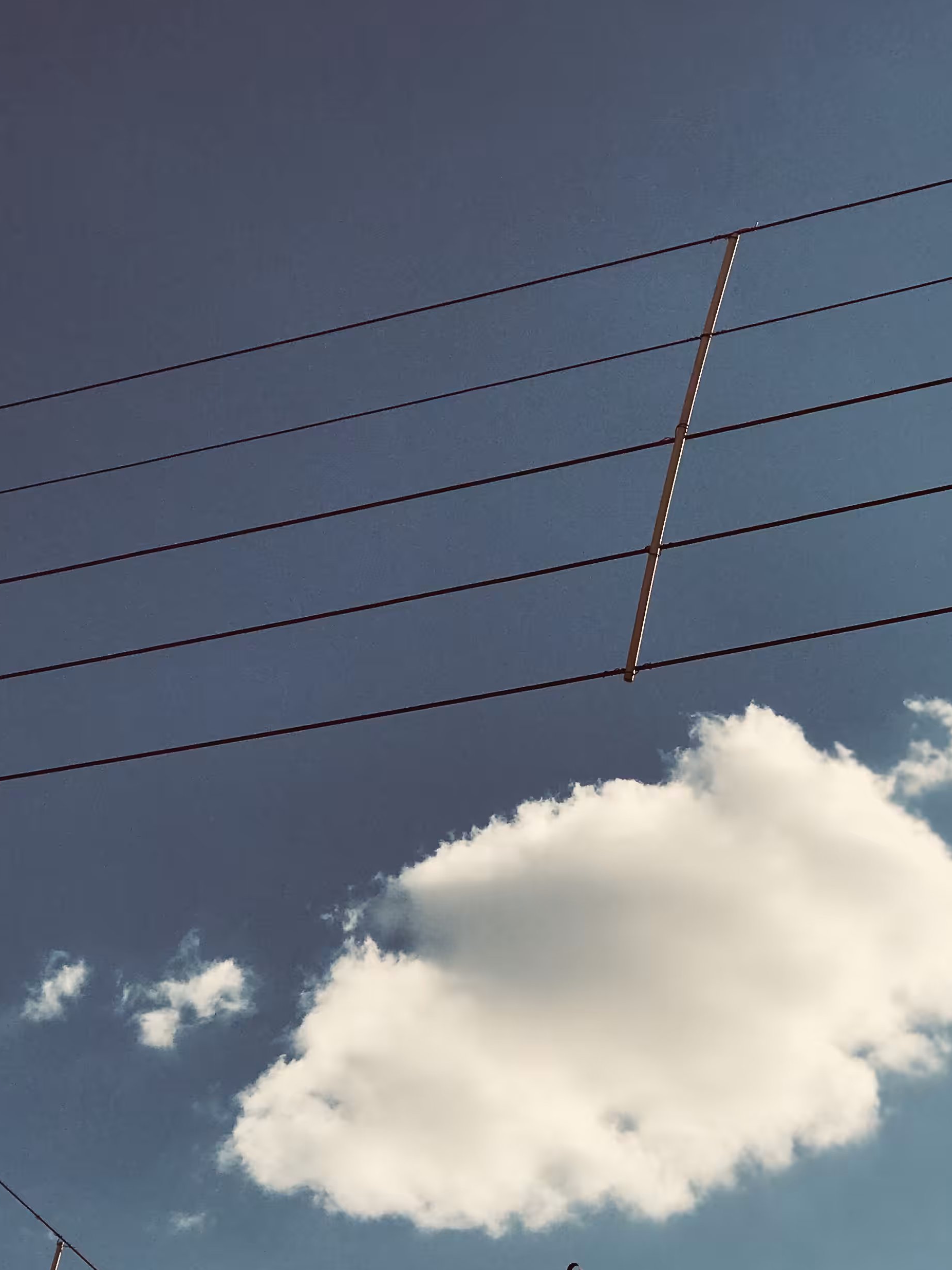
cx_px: 605
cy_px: 667
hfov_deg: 15.9
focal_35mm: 93
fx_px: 3411
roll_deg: -0.3
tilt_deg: +34.8
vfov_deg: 21.1
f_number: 2.8
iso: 20
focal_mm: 6.6
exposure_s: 1/3425
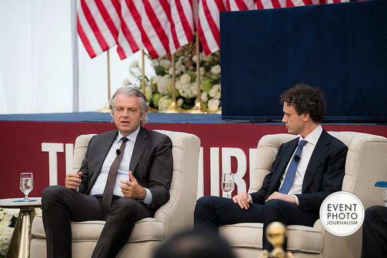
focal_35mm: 150
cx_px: 194
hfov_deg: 13.7
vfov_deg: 9.2
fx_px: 1613
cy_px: 129
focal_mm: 150
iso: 220
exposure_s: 1/160
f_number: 4
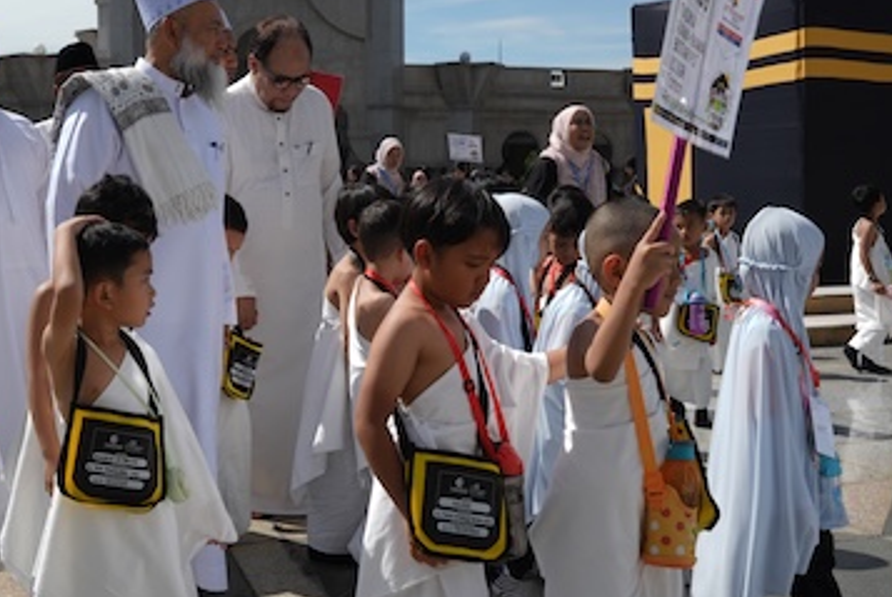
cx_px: 365
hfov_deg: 45.2
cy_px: 345
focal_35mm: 43
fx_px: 1067
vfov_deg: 31.2
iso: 80
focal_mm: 24
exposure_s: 1/800
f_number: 5
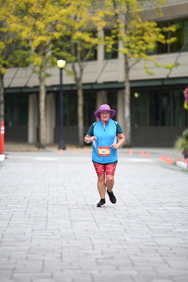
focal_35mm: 200
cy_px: 141
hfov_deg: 6.9
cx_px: 94
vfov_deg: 10.3
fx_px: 1566
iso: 640
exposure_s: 1/1600
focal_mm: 200
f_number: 2.8
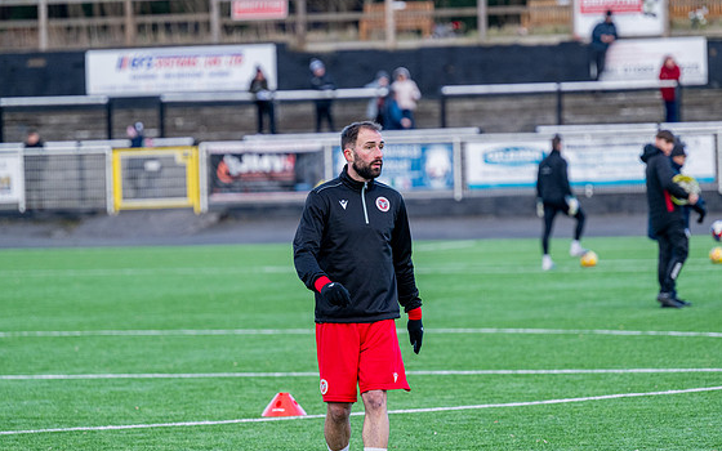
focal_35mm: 258
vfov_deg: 5.1
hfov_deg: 8.1
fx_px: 5077
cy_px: 250
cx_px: 360
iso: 1000
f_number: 4
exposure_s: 1/1000
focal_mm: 210
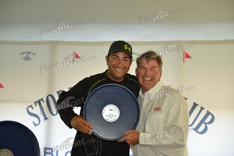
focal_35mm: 62
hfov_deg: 32.4
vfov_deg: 21.9
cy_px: 78
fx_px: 403
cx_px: 117
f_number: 2.8
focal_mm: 62
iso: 1000
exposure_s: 1/320
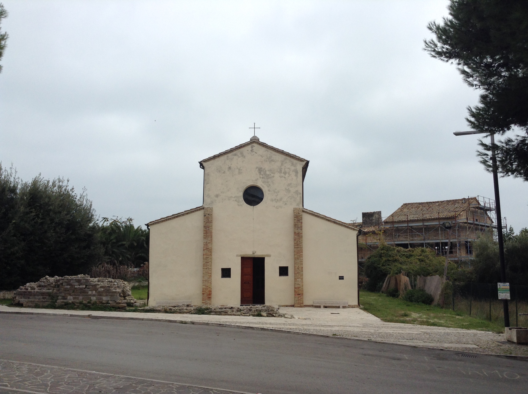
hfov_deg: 55.4
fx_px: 503
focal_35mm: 33
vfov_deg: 42.8
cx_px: 264
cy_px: 197
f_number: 2.4
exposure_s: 1/783
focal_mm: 3.3
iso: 32
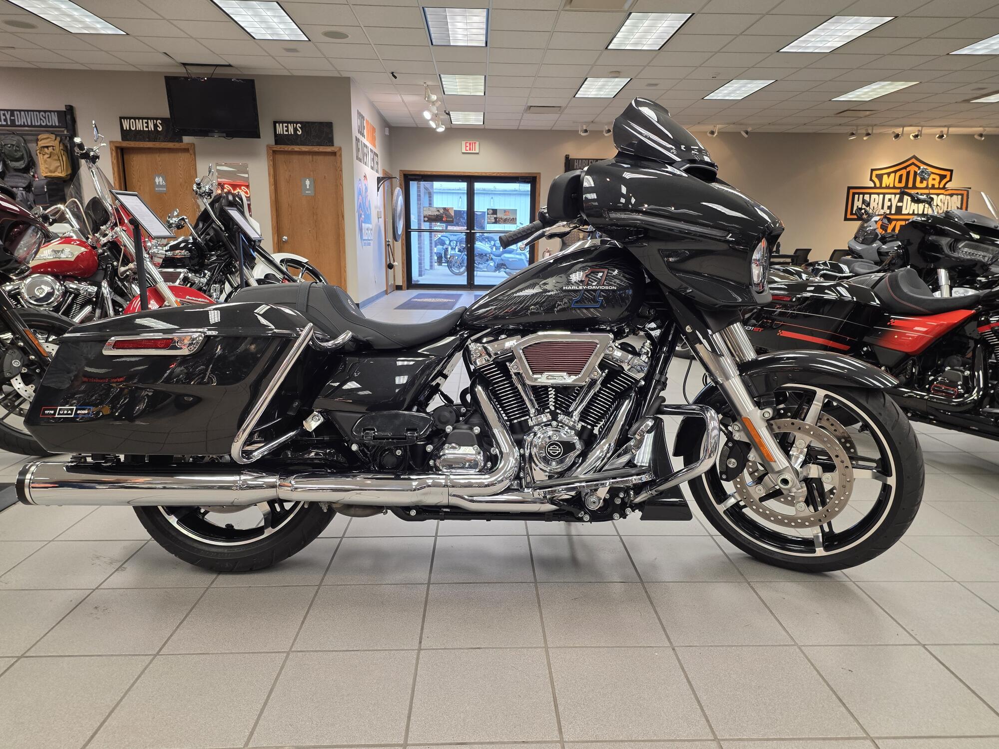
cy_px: 374
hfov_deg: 73.9
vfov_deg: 58.9
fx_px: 664
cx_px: 500
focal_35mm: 23
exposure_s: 1/120
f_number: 1.7
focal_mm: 6.25
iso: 160
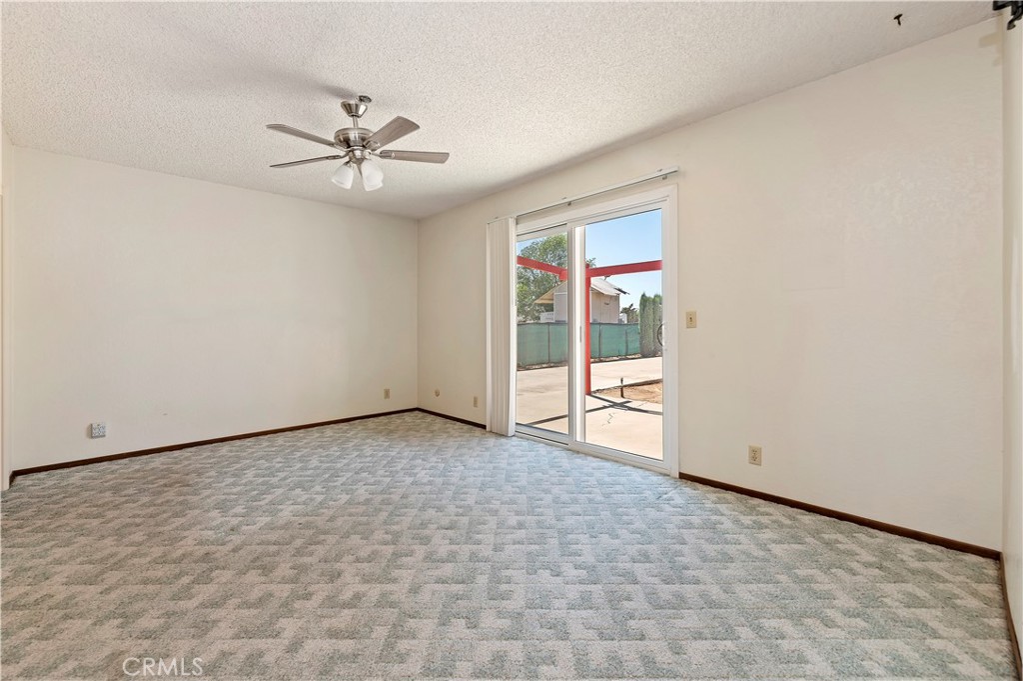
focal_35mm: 14
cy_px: 340
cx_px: 512
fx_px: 398
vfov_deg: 81.1
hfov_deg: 104.3
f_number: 10
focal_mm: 14
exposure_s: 1/13
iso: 500
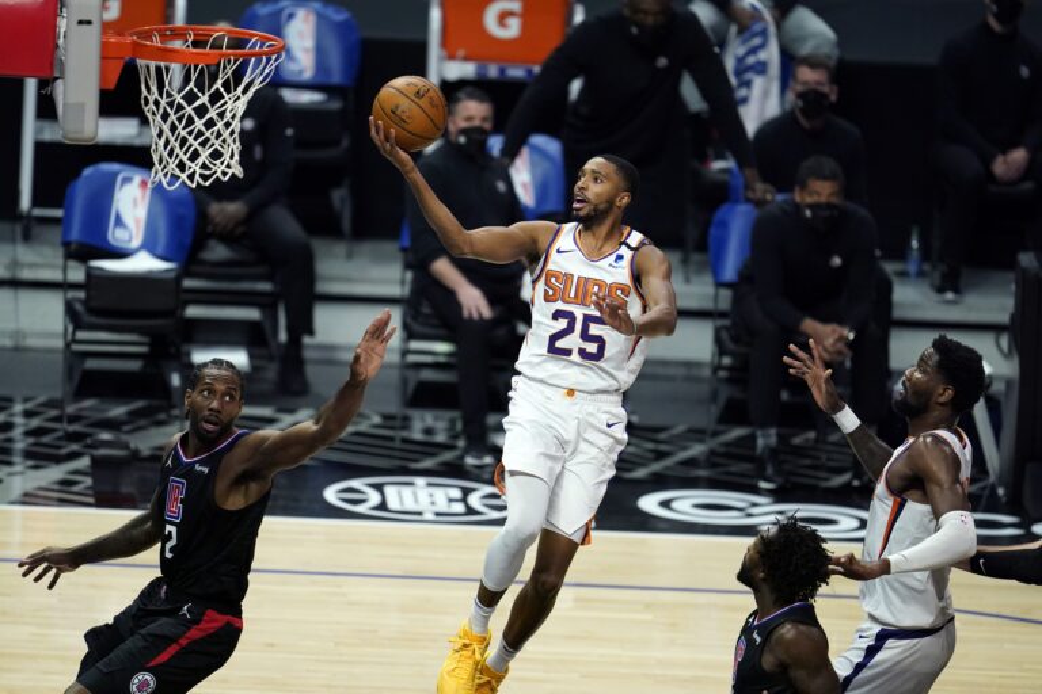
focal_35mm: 400
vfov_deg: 3.4
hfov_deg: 5.2
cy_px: 347
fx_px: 11577
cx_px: 521
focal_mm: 400
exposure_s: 1/2000
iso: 5000
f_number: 2.8
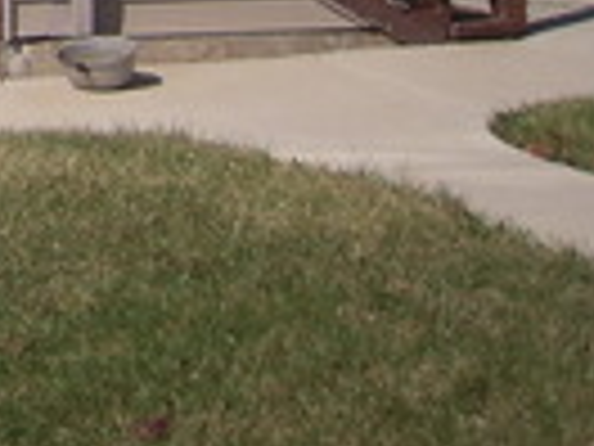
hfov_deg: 11.8
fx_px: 2334
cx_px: -842
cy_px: -473
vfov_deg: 10.0
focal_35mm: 136
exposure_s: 1/640
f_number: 5.4
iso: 100
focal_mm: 5
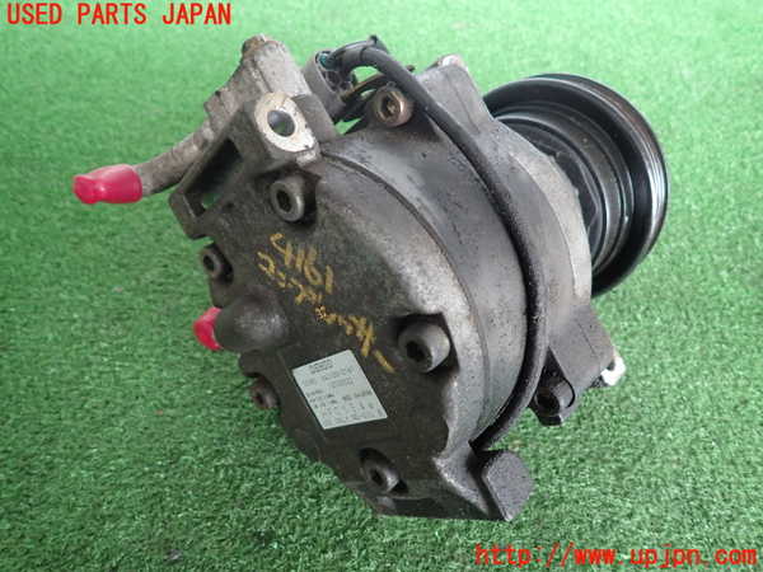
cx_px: 382
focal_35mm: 25
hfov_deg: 69.4
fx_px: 551
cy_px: 286
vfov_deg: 54.9
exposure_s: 1/40
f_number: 2
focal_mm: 4.5
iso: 200
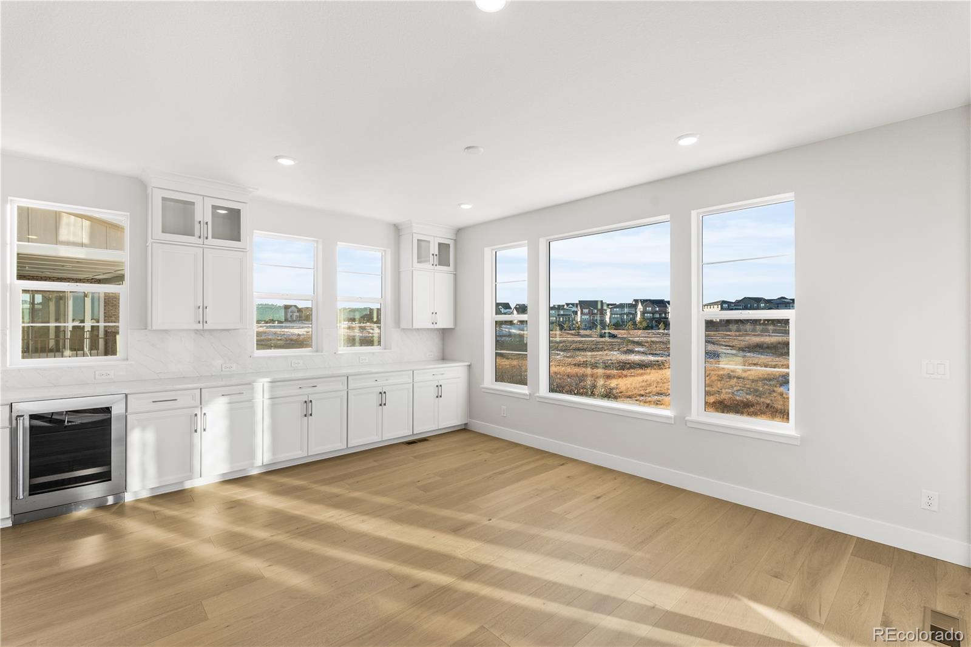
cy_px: 324
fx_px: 445
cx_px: 486
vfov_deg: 72.0
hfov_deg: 95.0
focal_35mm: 16
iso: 160
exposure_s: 1/40
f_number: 8
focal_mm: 16.5
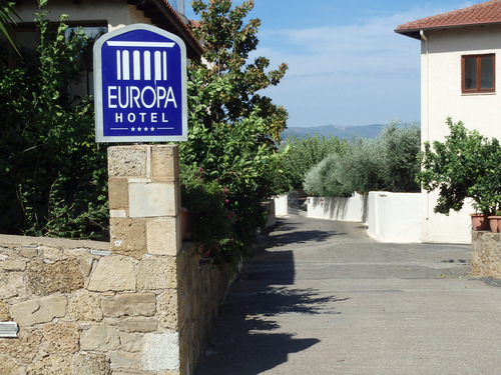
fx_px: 753
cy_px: 188
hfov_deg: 36.8
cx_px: 250
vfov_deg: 28.0
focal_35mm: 52
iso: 125
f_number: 14
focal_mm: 9.4
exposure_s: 1/100
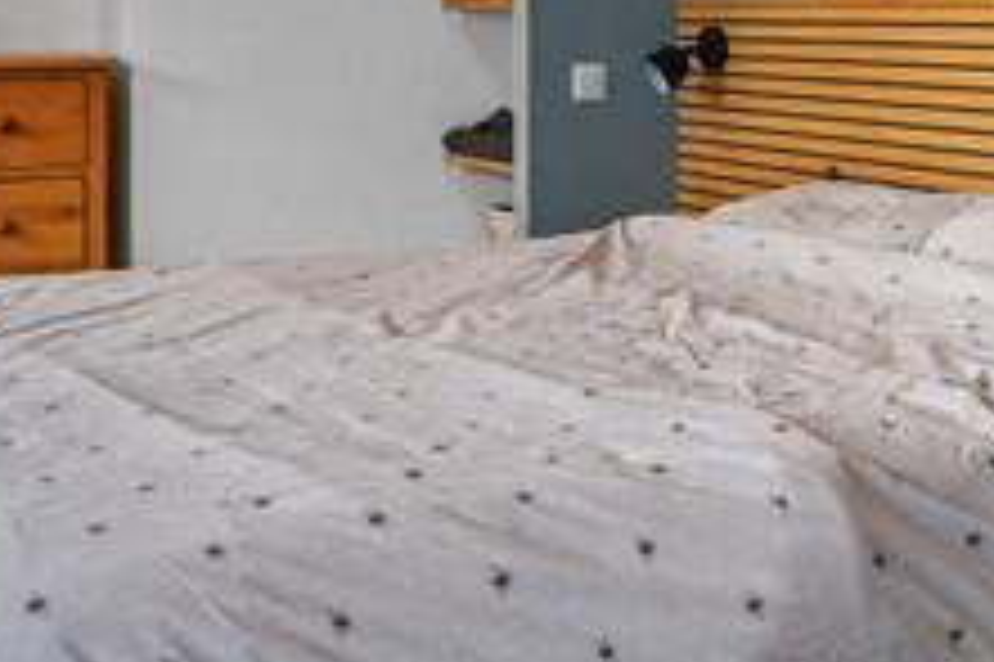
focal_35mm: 65
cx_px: 657
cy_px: -2
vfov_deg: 20.2
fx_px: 1793
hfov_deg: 30.8
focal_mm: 14
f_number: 8
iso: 400
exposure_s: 1/6
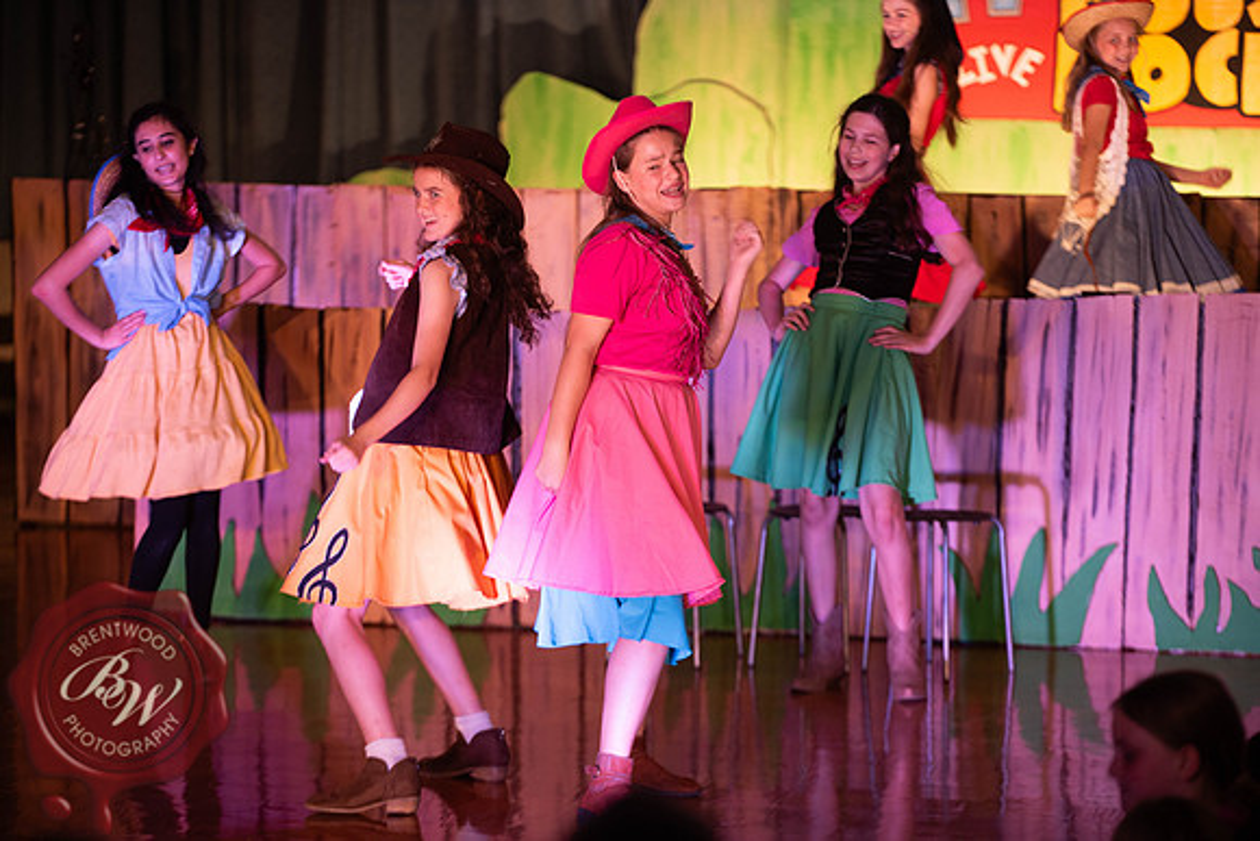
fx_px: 4901
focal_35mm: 140
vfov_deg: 9.8
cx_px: 630
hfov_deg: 14.7
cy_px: 420
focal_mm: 140
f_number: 2.8
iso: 560
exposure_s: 1/160
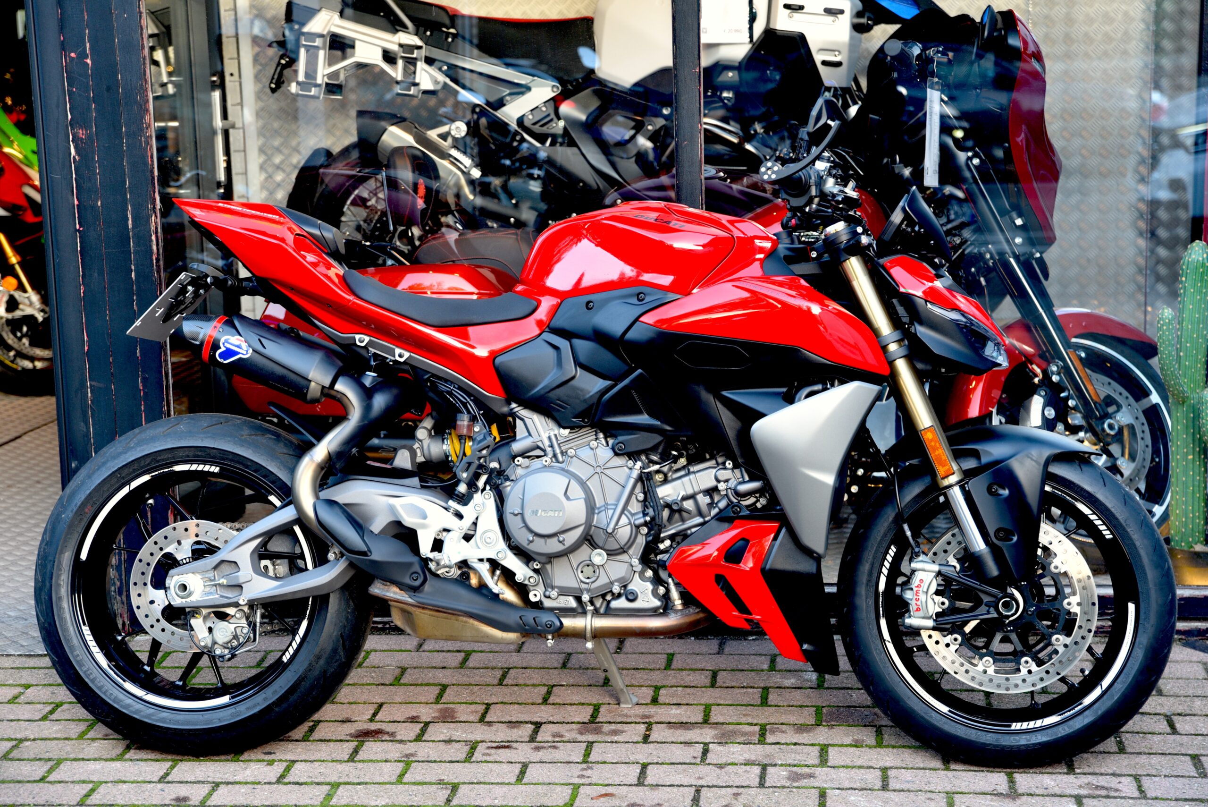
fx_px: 2182
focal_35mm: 65
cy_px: 404
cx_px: 604
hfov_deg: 30.9
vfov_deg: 20.9
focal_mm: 65
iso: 500
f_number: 4
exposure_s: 1/60
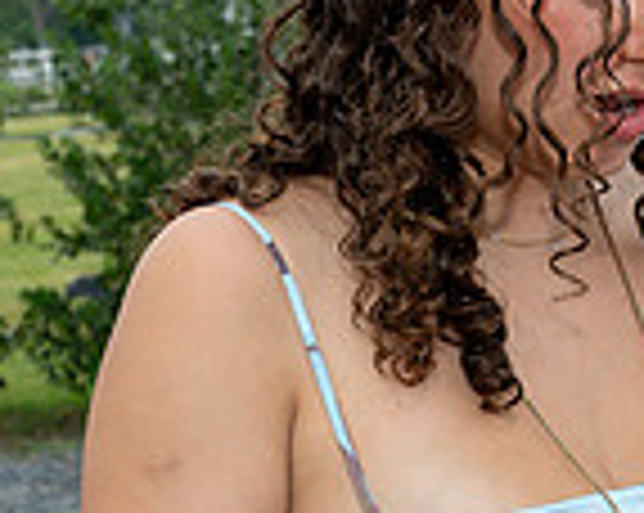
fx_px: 3426
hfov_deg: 10.6
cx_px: 778
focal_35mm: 180
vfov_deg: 8.5
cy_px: 450
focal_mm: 39
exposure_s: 1/250
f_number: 8
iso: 400
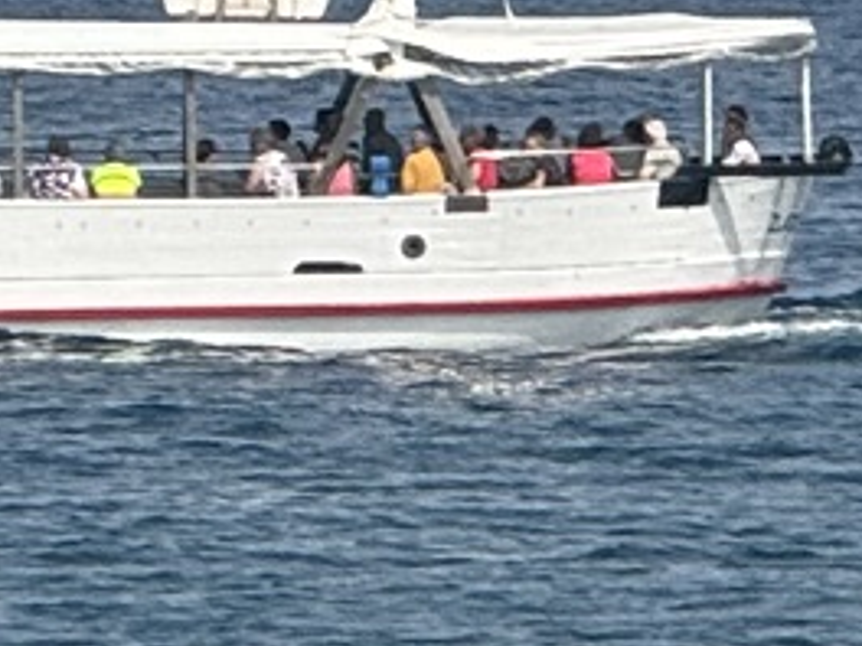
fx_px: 22611
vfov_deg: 1.6
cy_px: 330
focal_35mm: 908
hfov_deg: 2.2
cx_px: -1335
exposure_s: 1/2024
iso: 50
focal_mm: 15.66
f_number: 2.8
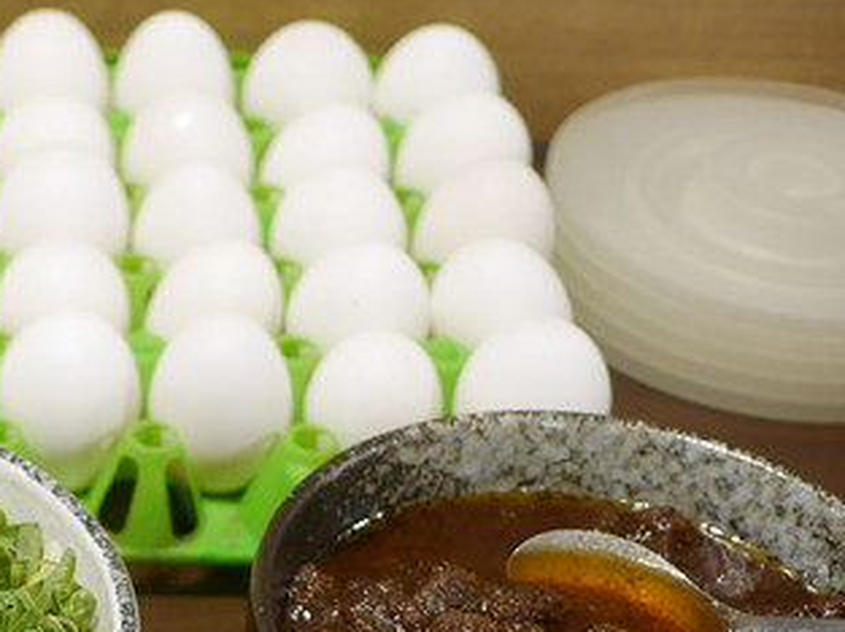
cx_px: -94
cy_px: 853
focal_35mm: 96
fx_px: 2341
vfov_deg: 14.6
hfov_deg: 19.6
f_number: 1.7
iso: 640
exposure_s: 1/60
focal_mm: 15
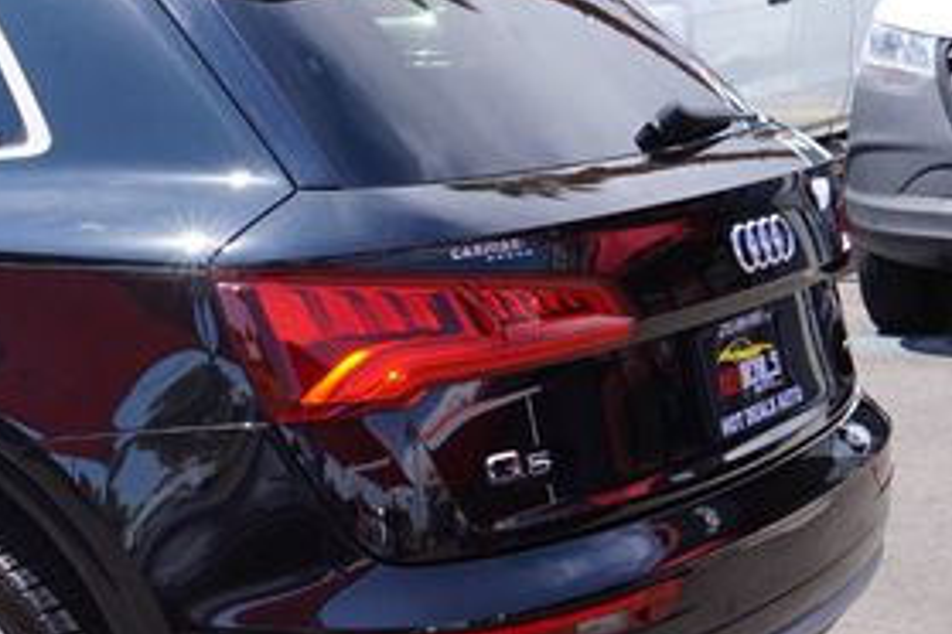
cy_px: 412
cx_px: -82
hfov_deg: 26.0
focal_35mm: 72
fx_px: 1908
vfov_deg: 18.8
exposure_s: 1/80
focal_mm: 21
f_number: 11
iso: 100
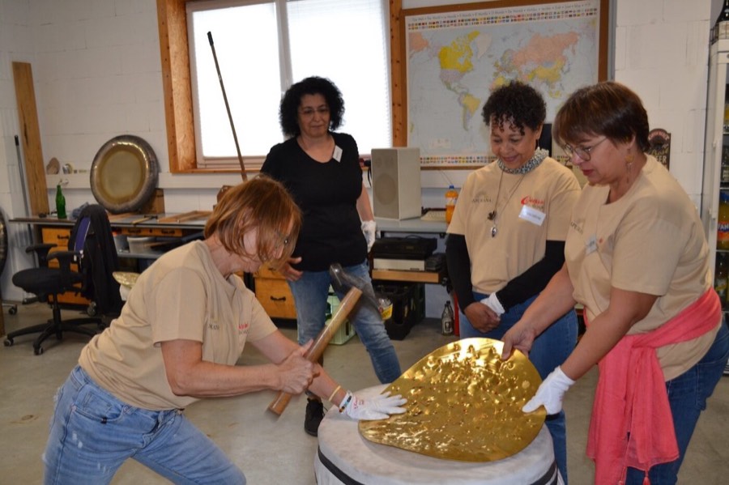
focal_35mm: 33
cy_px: 242
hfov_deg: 57.2
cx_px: 364
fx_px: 668
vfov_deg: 39.9
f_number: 3.8
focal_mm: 22
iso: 560
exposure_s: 1/60
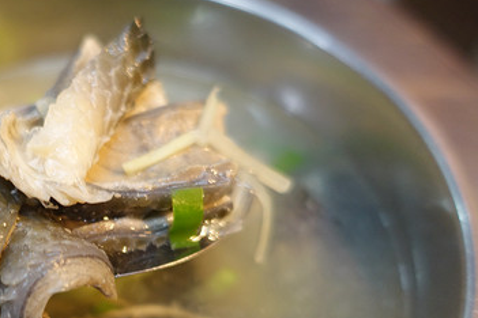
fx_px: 544
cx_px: 83
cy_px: 241
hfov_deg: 44.6
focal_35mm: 41
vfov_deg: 32.0
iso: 250
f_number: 1.8
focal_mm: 8.8
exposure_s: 1/30
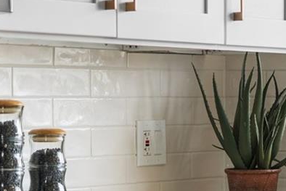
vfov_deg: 6.8
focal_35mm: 203
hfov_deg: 9.7
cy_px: 105
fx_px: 1613
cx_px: 467
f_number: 1.8
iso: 160
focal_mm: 50
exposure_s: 1/25
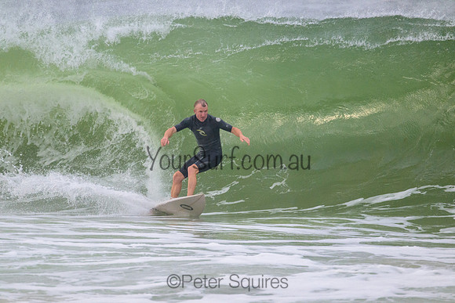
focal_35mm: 800
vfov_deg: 1.7
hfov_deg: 2.6
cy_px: 152
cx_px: 228
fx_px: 10113
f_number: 11
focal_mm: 800
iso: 4000
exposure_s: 1/2000
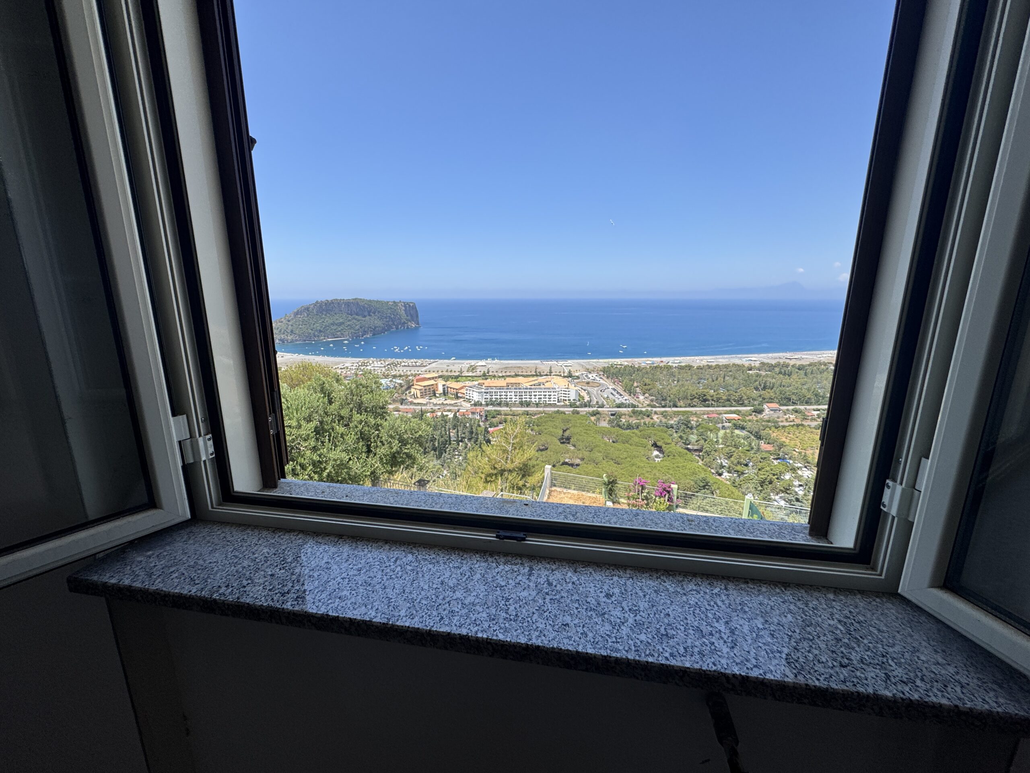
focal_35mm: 14
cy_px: 386
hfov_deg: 102.1
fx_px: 417
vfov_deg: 85.7
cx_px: 515
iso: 50
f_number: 2.2
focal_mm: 2.22
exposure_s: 1/1600
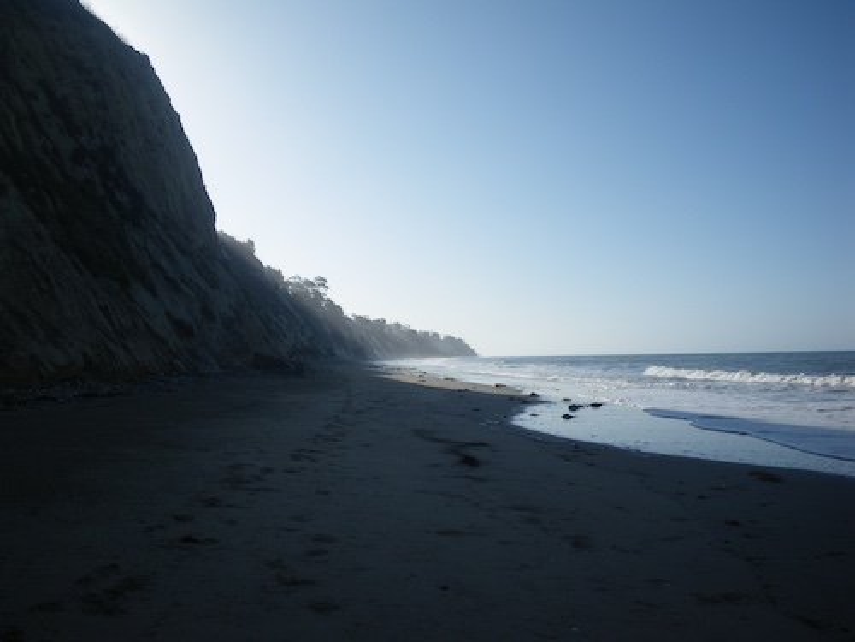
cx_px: 428
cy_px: 321
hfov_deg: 63.4
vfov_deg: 49.7
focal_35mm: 28
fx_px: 692
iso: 50
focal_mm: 5
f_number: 4.2
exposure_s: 1/500
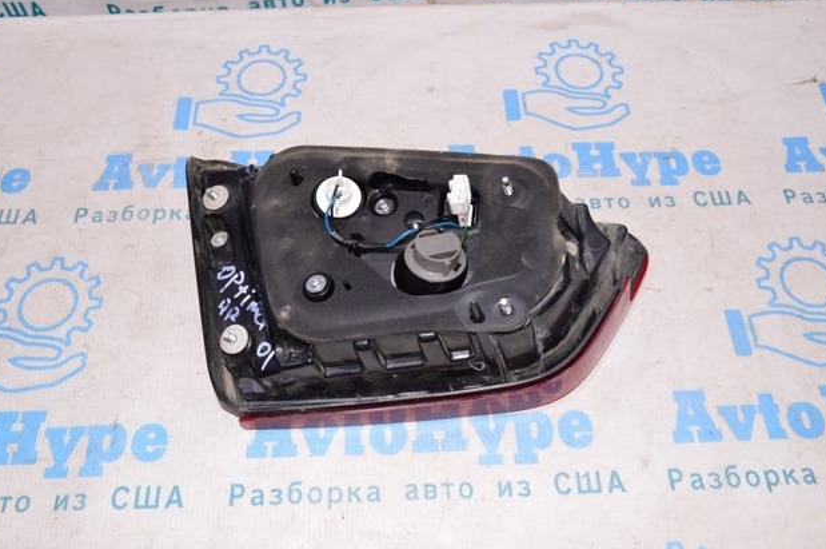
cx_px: 408
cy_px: 277
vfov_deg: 42.2
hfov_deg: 60.3
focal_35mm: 31
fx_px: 710
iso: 1600
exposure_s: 1/200
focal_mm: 20
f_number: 8
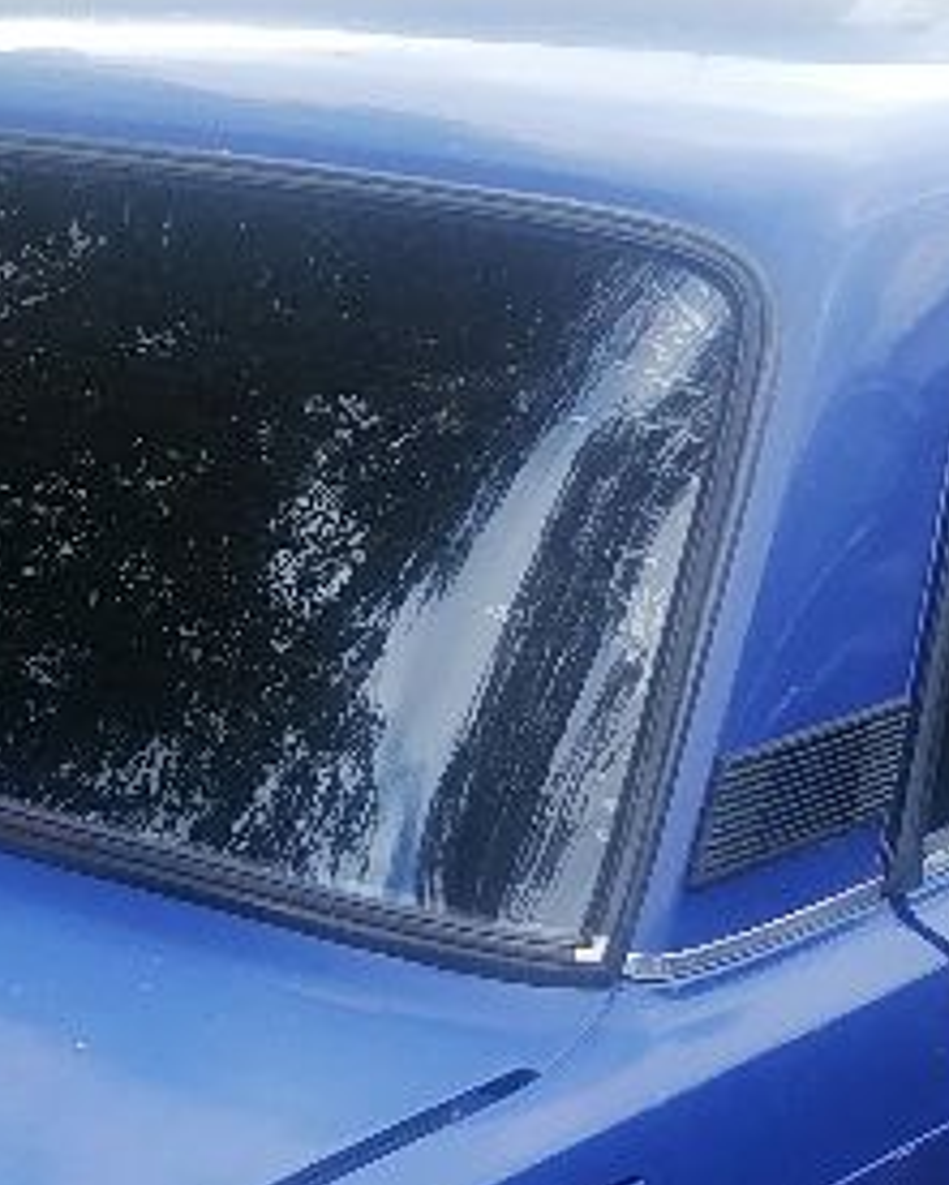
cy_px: 1082
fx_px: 3298
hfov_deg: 16.2
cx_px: 163
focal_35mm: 94
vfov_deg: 20.0
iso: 50
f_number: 1.8
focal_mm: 4.25
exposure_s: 1/166
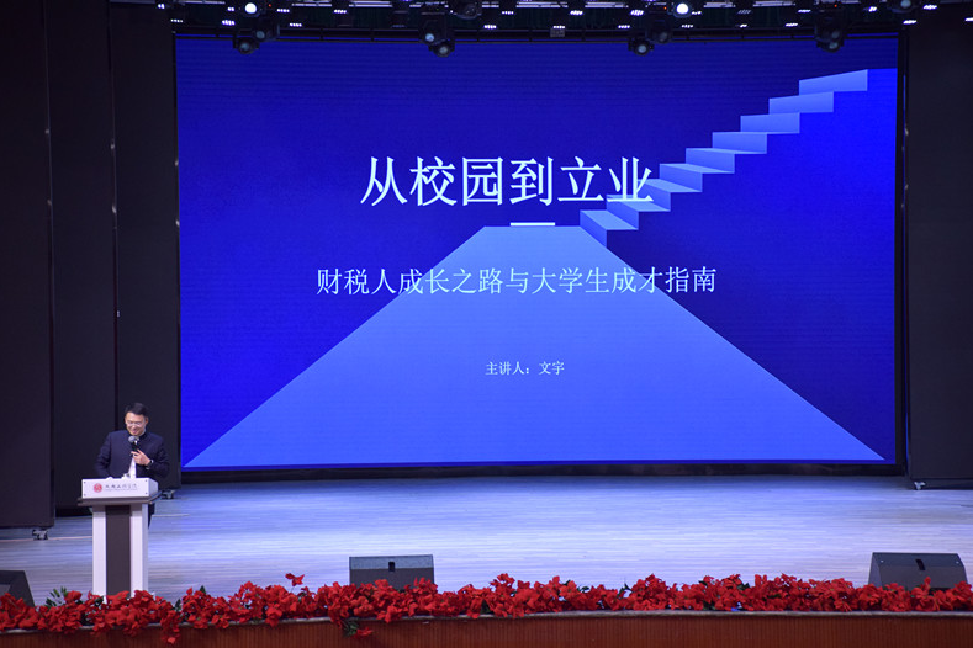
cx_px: 487
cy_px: 327
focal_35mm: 76
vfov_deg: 17.9
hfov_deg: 26.7
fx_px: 2054
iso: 1000
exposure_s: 1/100
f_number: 5
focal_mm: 50
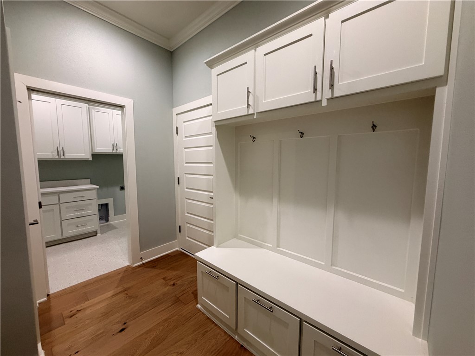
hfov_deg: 102.1
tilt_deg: -5.0
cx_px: 238
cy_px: 178
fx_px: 192
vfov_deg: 85.7
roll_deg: +0.2
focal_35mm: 14
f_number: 2.2
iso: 250
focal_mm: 2.22
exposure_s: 1/60
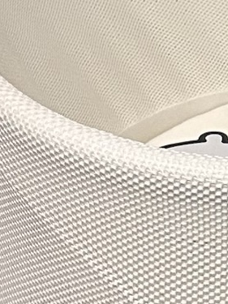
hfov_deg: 10.1
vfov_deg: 15.4
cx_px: 552
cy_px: 201
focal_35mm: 128
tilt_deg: -32.9
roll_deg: -2.4
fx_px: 1125
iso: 400
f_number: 1.78
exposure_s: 1/60
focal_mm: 6.86
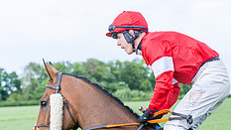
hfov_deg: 10.1
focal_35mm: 213
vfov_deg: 5.7
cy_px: 177
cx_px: 208
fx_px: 1305
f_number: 4
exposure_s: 1/2000
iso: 400
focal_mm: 70
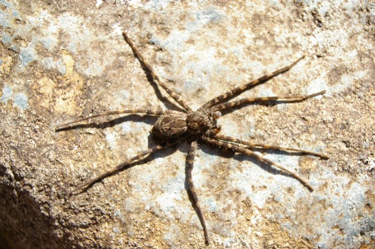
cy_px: 124
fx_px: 781
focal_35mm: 75
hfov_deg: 27.0
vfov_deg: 18.2
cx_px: 188
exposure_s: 1/350
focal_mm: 50
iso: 400
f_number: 8
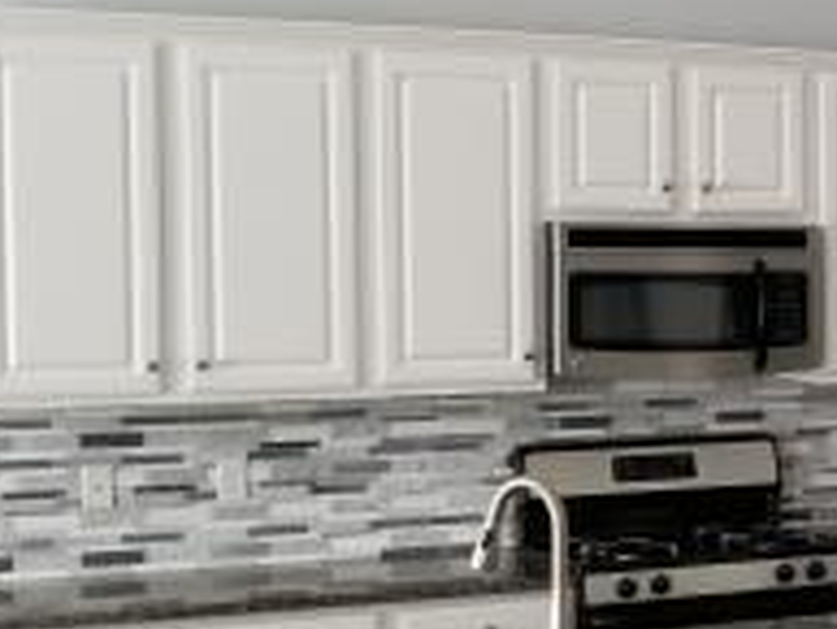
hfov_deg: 20.4
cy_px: 395
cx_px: 1149
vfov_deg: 17.2
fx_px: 2081
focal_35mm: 86
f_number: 1.7
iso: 64
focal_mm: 4.25
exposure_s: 1/60
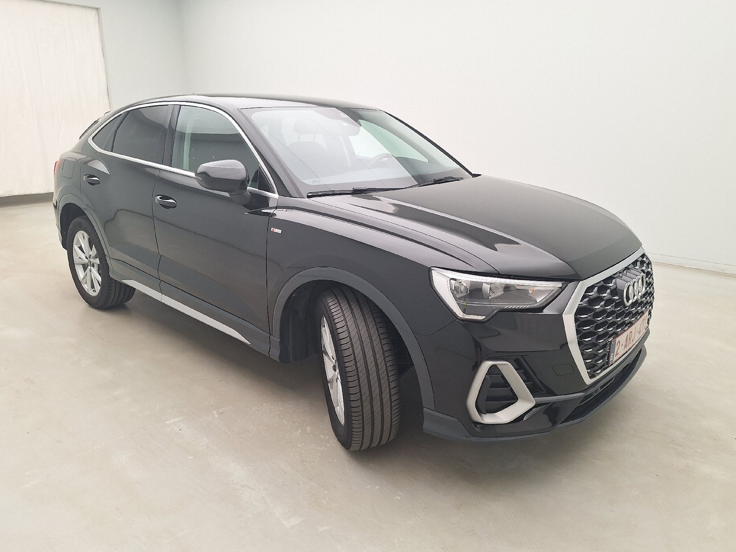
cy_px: 274
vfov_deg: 56.8
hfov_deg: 71.6
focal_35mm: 24
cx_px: 366
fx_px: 510
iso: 50
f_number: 1.8
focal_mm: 5.54
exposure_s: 1/100
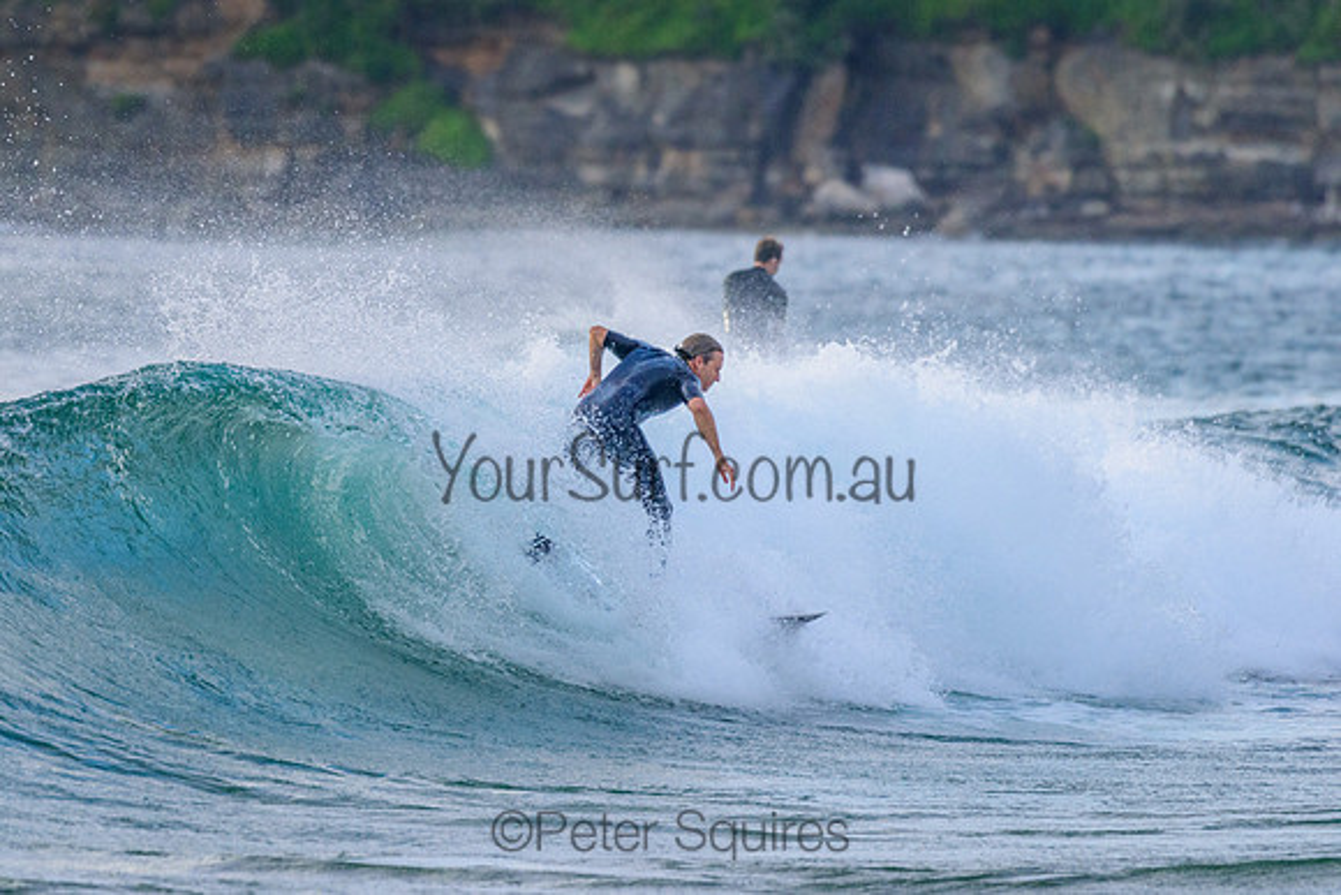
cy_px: 391
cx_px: 519
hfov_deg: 4.3
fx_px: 17818
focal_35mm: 478
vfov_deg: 2.9
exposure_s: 1/2000
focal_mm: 390
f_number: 5.6
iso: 1000
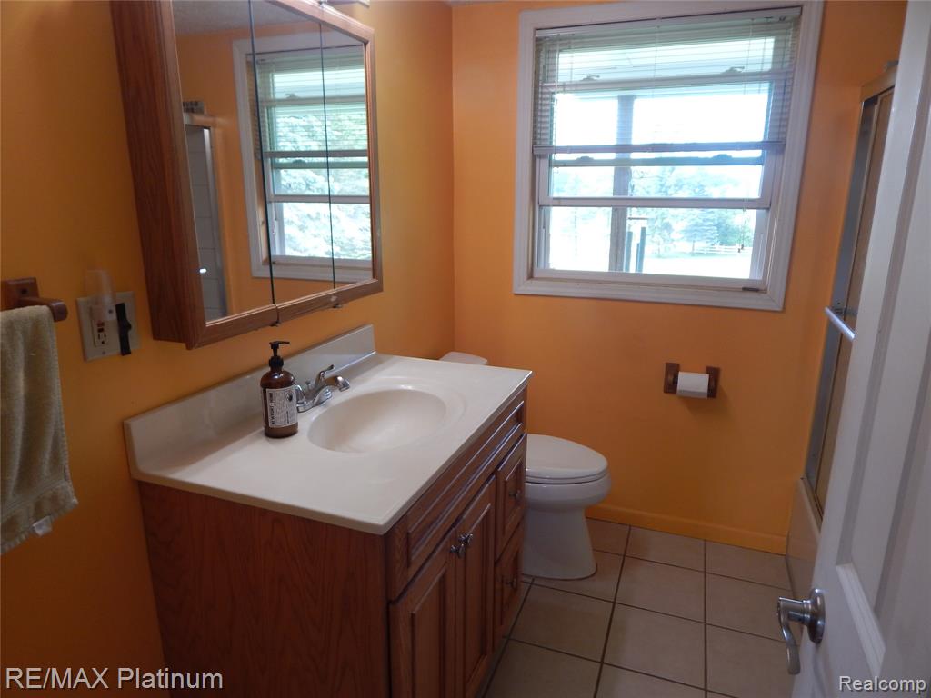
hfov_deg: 76.4
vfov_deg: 61.1
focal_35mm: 22
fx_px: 592
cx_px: 466
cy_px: 349
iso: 125
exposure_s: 1/40
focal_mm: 4
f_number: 3
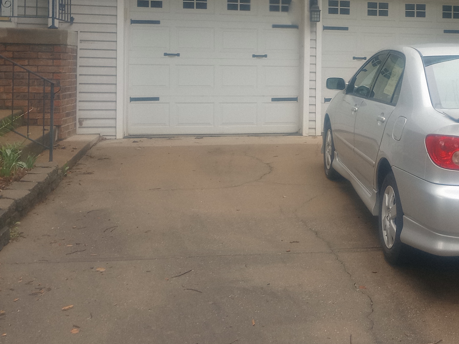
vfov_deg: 28.1
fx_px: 676
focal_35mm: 51
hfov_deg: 35.3
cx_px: 414
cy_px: 82
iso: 119
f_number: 1.8
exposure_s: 1/60
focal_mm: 4.27
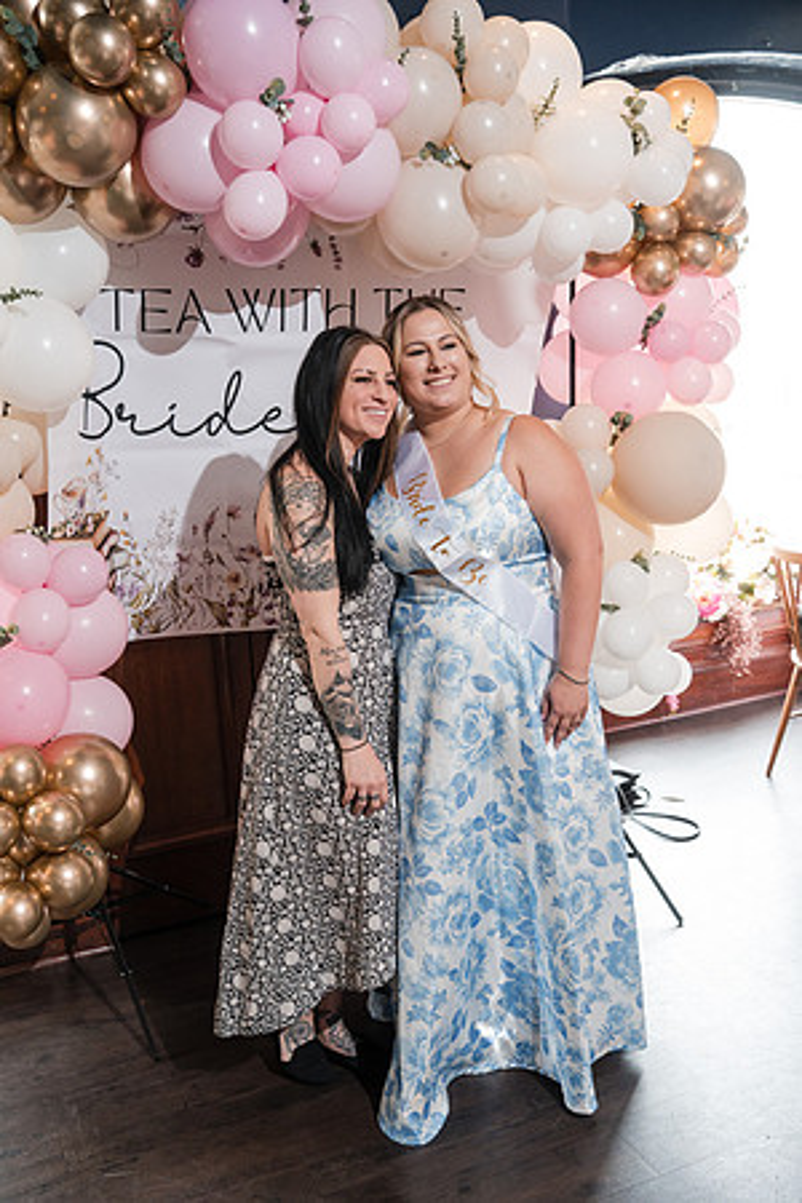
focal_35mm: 35
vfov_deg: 54.4
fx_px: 1169
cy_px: 602
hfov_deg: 37.9
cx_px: 401
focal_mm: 35
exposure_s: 1/250
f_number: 4
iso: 2500
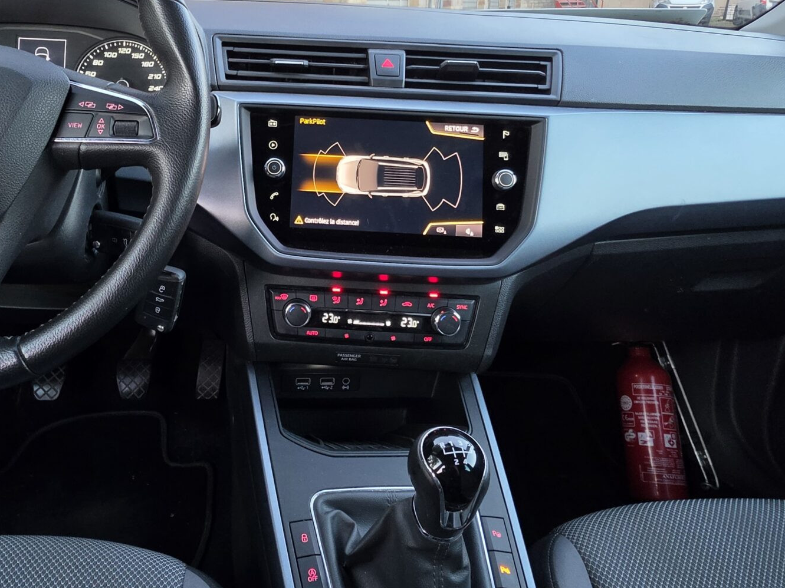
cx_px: 270
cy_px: 212
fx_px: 567
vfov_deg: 54.1
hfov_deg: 67.7
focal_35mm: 25
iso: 250
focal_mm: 2.2
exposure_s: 1/60
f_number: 1.9
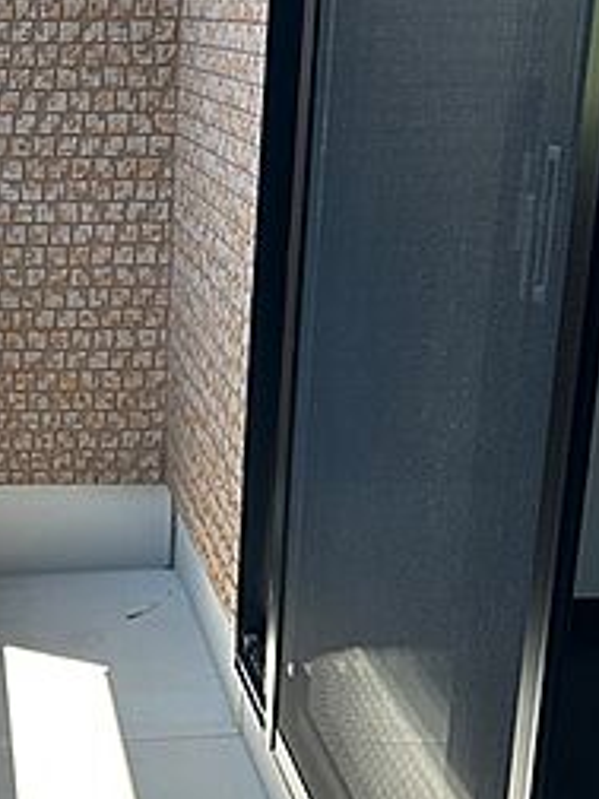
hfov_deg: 22.5
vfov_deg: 31.2
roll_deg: -1.0
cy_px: 415
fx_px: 1430
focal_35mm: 62
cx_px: -32
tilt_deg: -15.1
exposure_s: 1/282
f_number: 1.5
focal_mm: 5.7
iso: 40
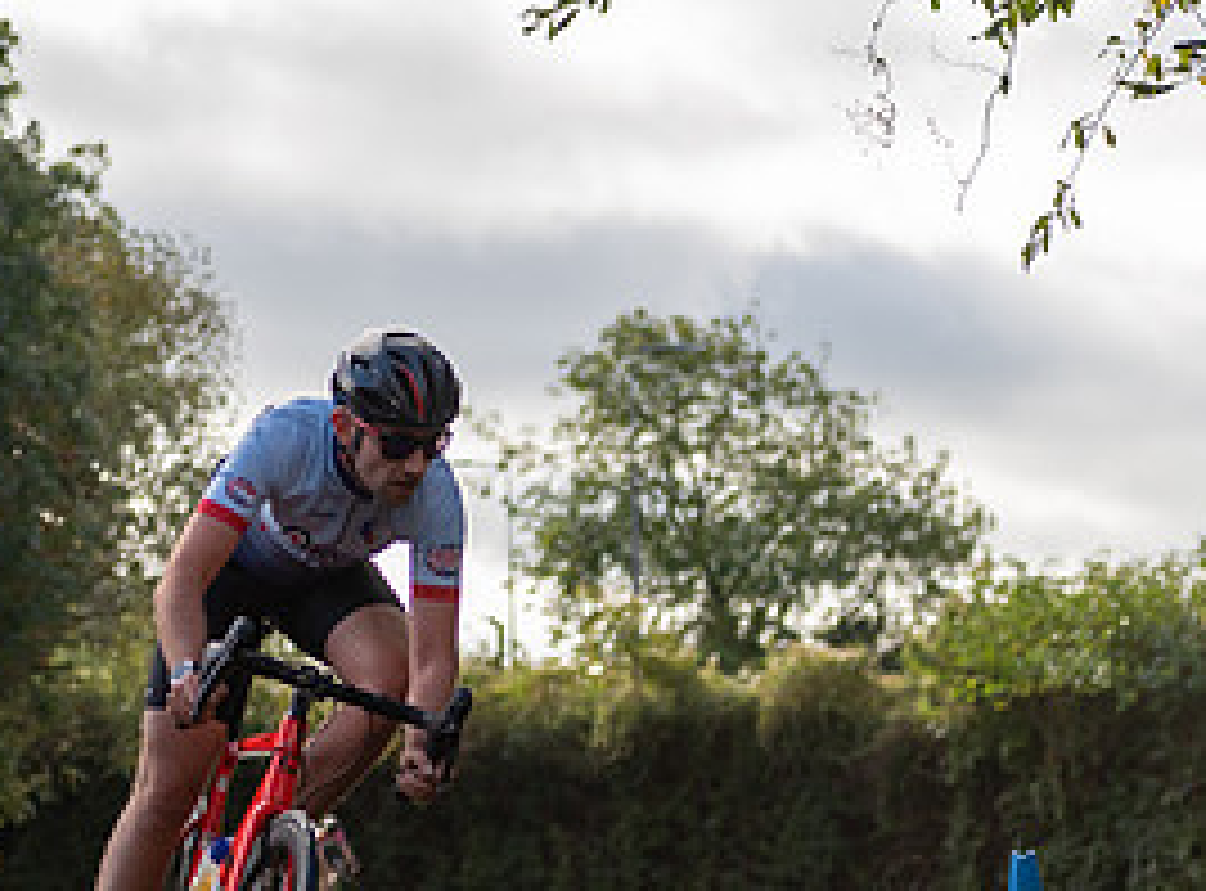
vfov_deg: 8.4
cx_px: 410
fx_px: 6099
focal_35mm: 176
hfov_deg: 11.3
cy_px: 557
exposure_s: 1/2000
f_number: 2.8
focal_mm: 70
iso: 200
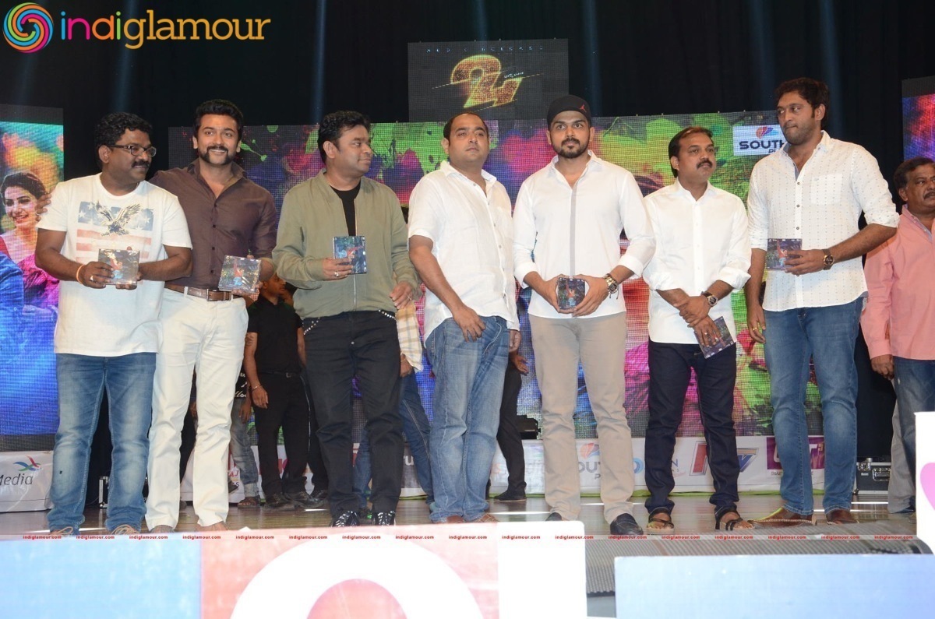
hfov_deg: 32.0
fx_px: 1633
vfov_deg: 21.5
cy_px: 310
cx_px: 468
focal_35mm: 63
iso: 1250
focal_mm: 42
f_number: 5.6
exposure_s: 1/125
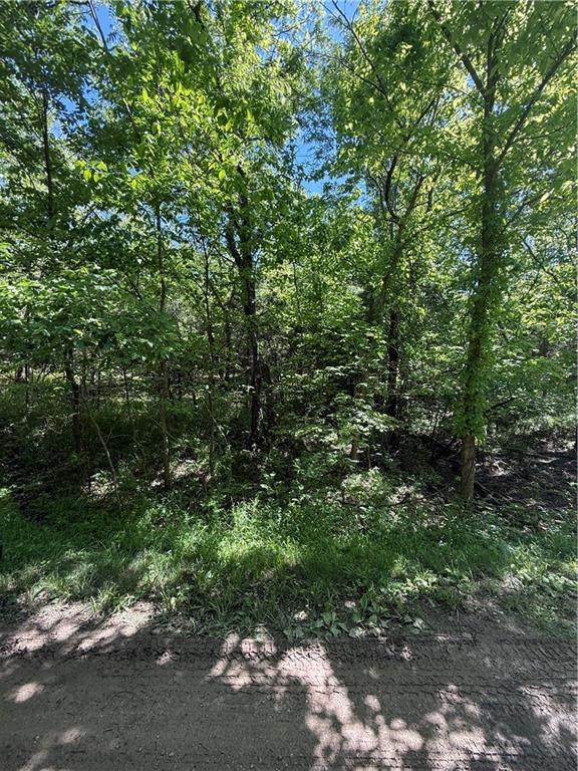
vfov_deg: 102.1
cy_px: 386
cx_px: 289
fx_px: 312
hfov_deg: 85.7
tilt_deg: -0.9
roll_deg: +0.1
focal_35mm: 14
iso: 50
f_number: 2.2
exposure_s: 1/115
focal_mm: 2.22
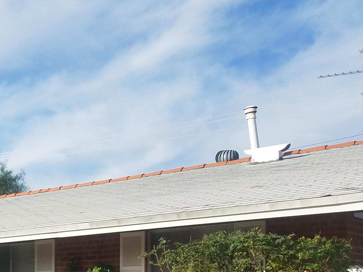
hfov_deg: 27.1
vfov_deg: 22.3
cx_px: -72
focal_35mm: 63
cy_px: 280
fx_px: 661
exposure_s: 1/2104
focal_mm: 4.2
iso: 40
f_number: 1.7
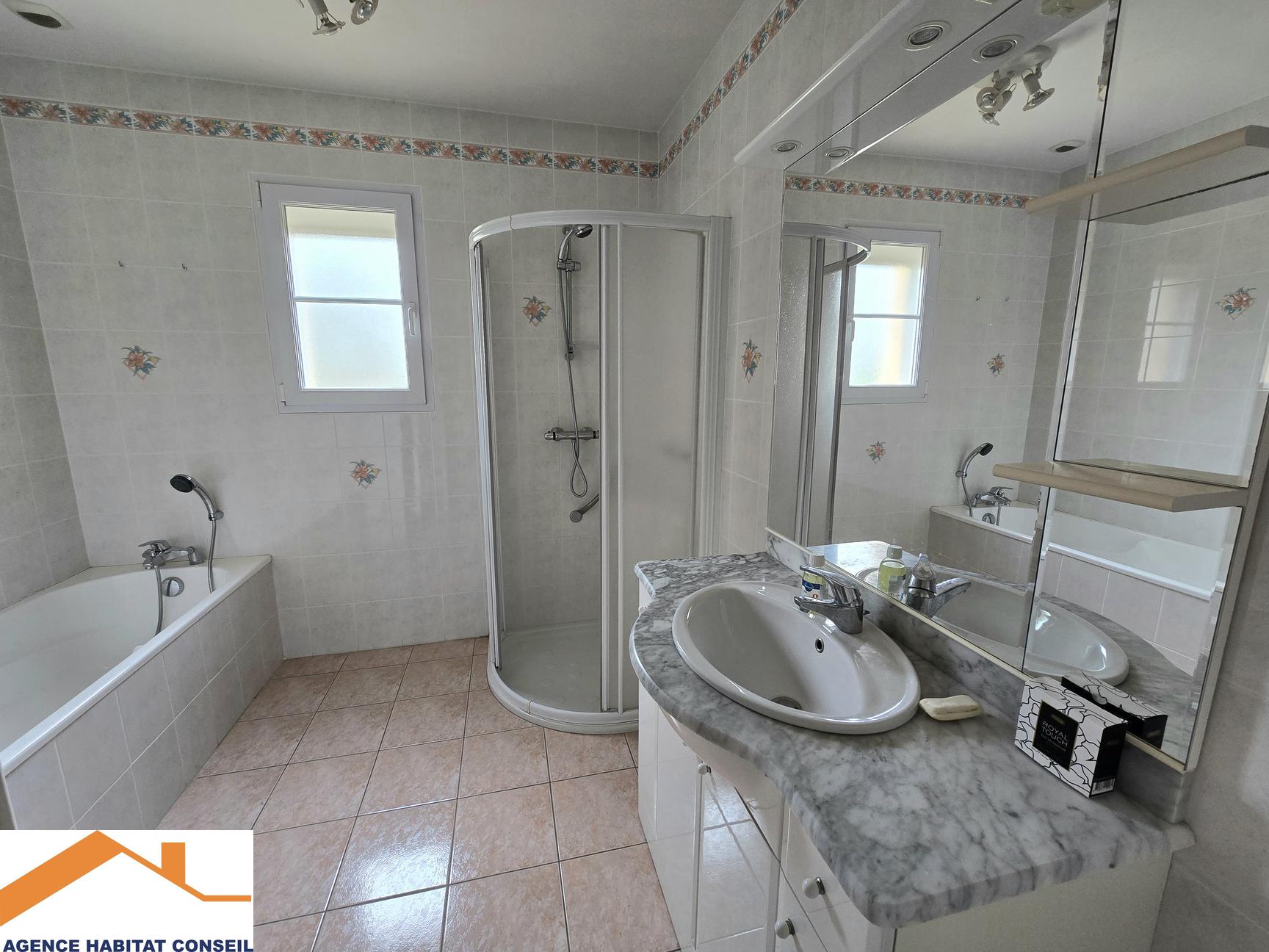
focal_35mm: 13
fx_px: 477
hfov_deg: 106.2
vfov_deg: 89.9
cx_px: 634
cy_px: 476
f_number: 2.2
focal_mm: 2.2
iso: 100
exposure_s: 1/50.3
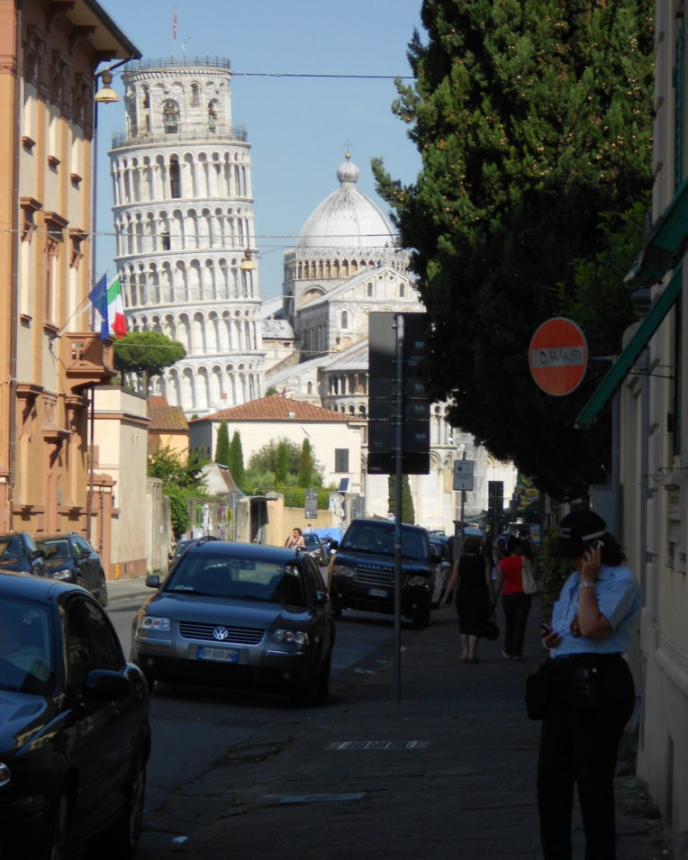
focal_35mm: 136
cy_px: 431
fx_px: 3462
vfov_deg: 14.2
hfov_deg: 11.4
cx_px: 345
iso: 80
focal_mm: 23
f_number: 6.5
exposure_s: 1/320
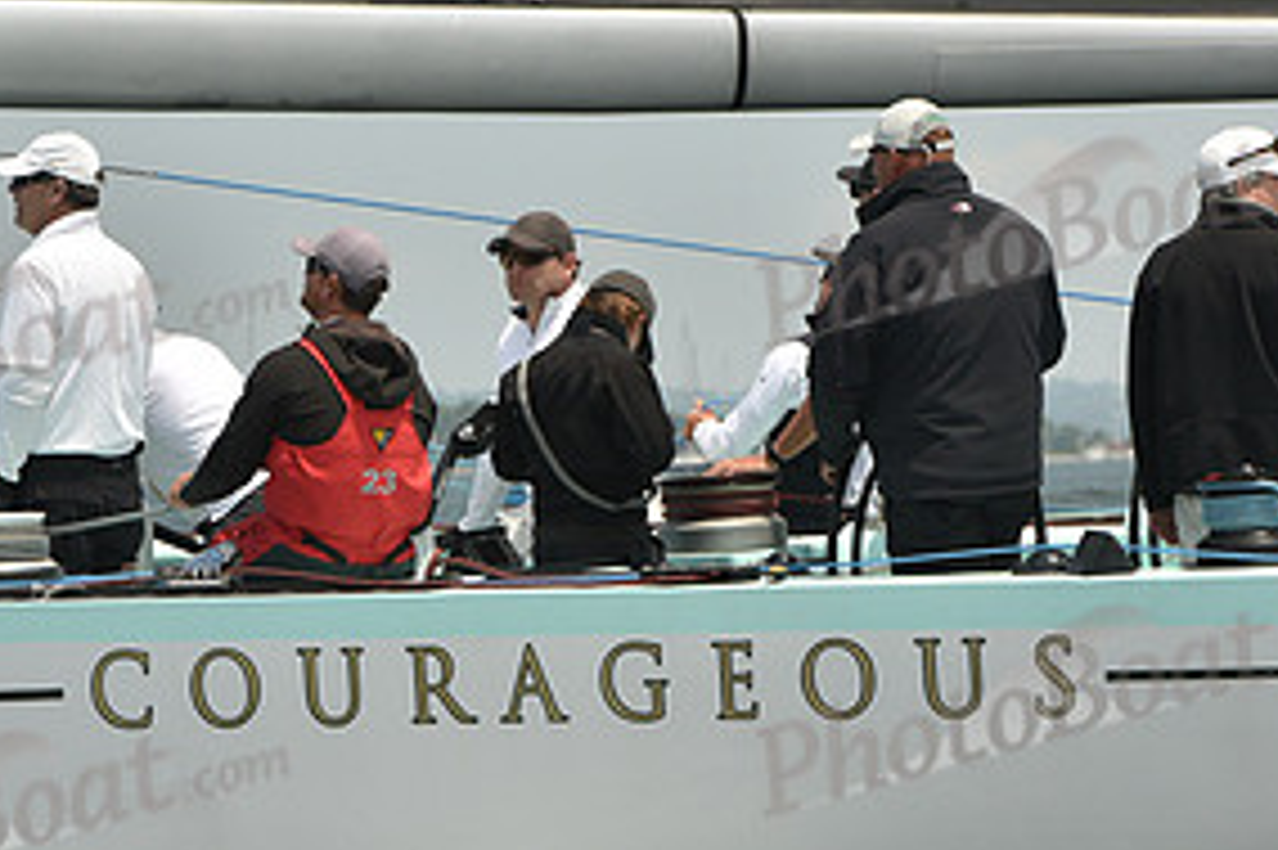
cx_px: 526
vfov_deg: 3.4
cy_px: 528
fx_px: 14511
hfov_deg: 5.0
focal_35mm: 409
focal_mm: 200
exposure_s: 1/1250
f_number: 10
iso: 400
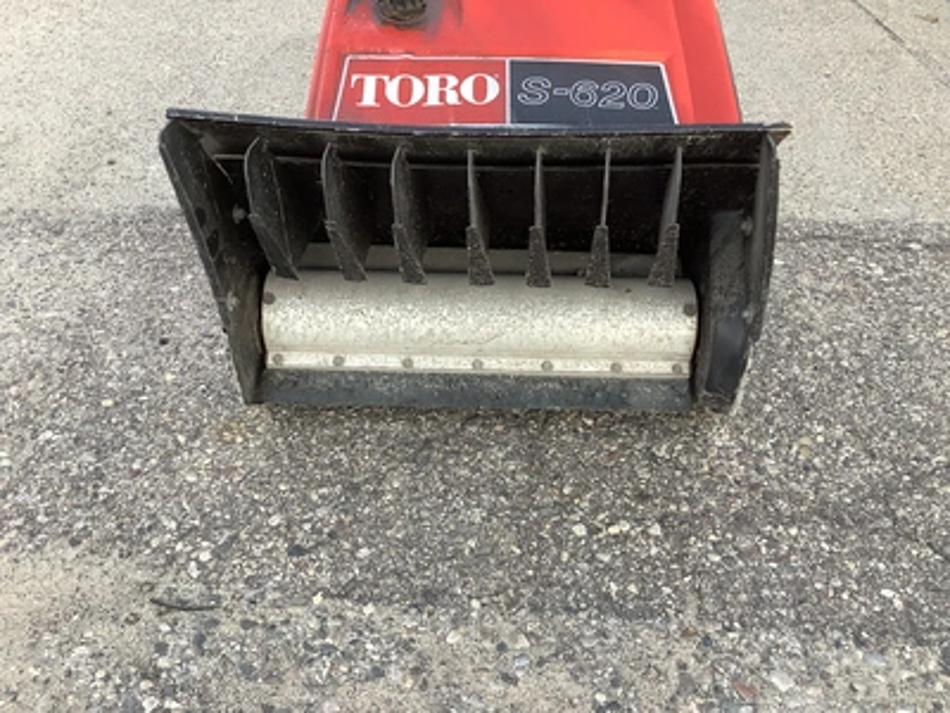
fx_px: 851
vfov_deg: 45.4
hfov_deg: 58.4
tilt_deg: -38.9
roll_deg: -2.3
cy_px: 356
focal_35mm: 31
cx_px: 475
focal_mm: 3.3
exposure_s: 1/50
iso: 50
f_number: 2.4
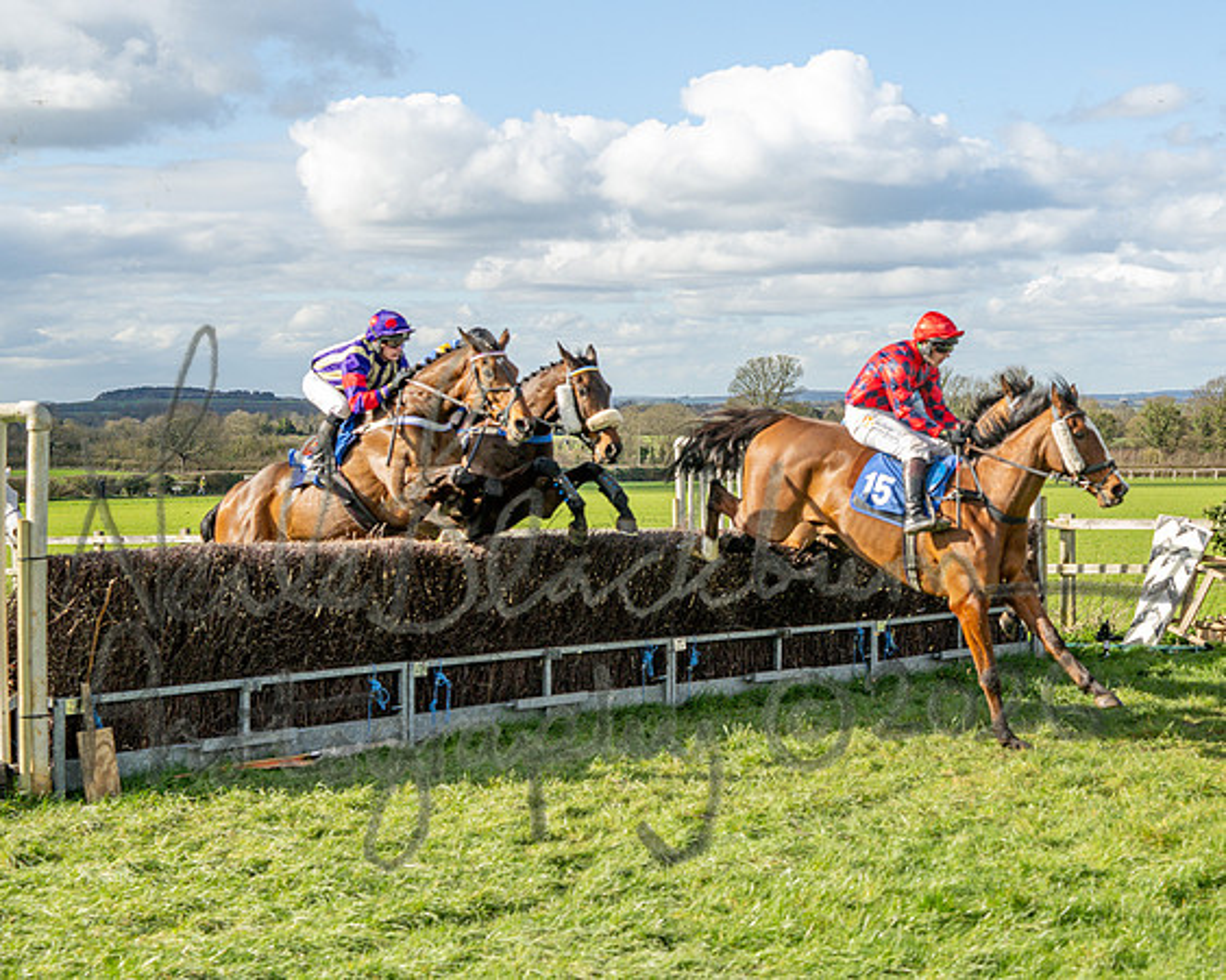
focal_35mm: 61
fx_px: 2226
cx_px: 876
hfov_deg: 30.4
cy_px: 475
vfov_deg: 24.8
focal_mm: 36
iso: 400
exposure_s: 1/1600
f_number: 4
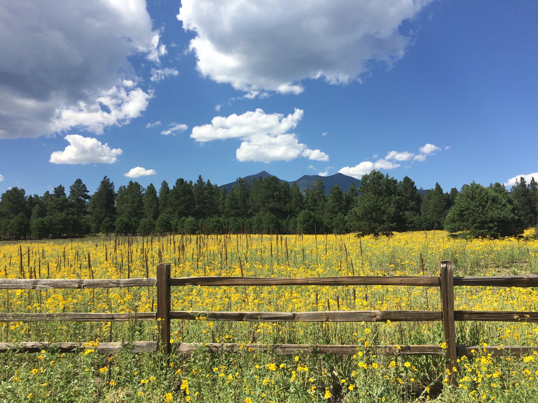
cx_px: 269
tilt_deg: +5.5
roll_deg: +1.3
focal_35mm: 29
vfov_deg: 48.2
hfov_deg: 61.7
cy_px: 202
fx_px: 451
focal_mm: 4.15
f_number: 2.2
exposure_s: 1/2564
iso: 32
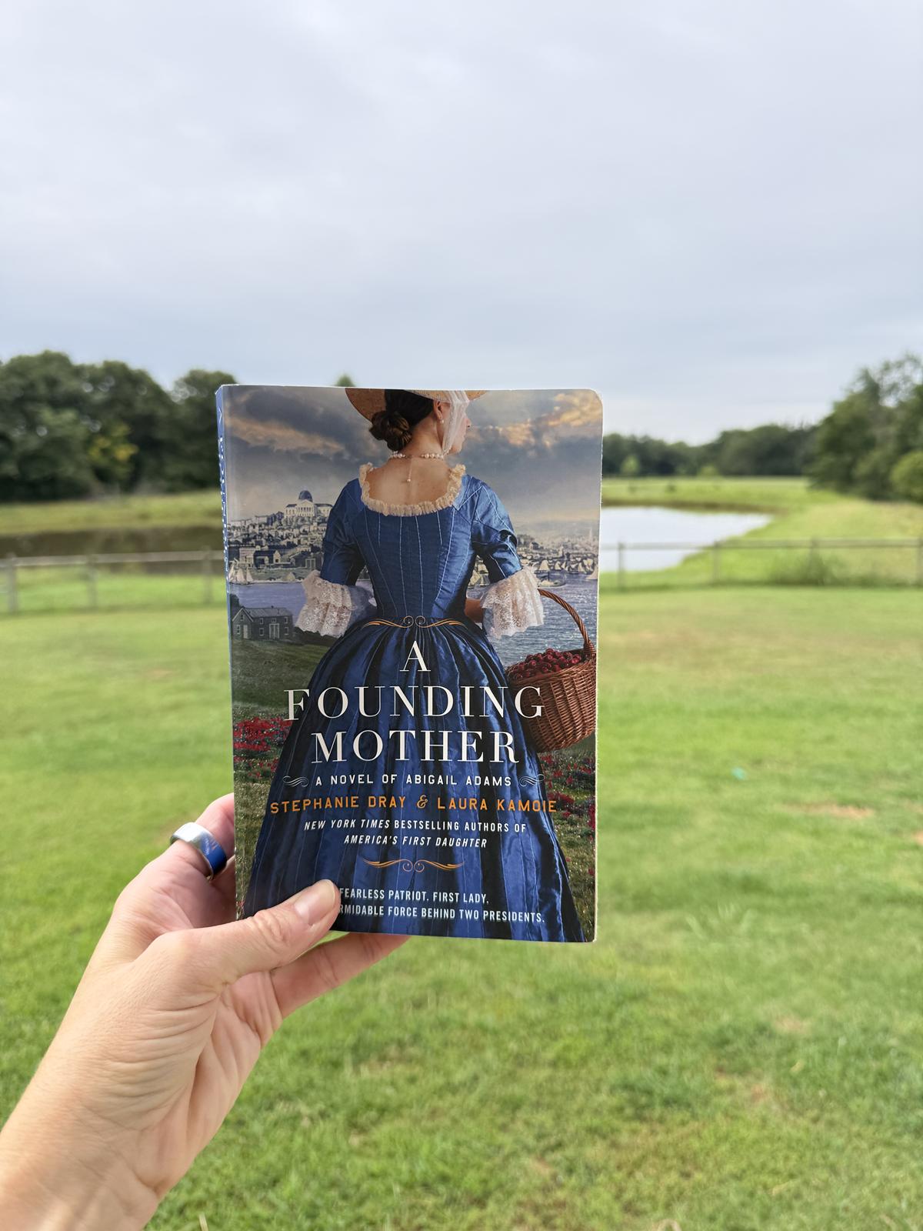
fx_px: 853
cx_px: 462
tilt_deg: -8.0
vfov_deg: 71.6
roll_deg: +0.5
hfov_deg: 56.8
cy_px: 616
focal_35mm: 24
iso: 80
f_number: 1.78
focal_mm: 6.76
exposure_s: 1/593
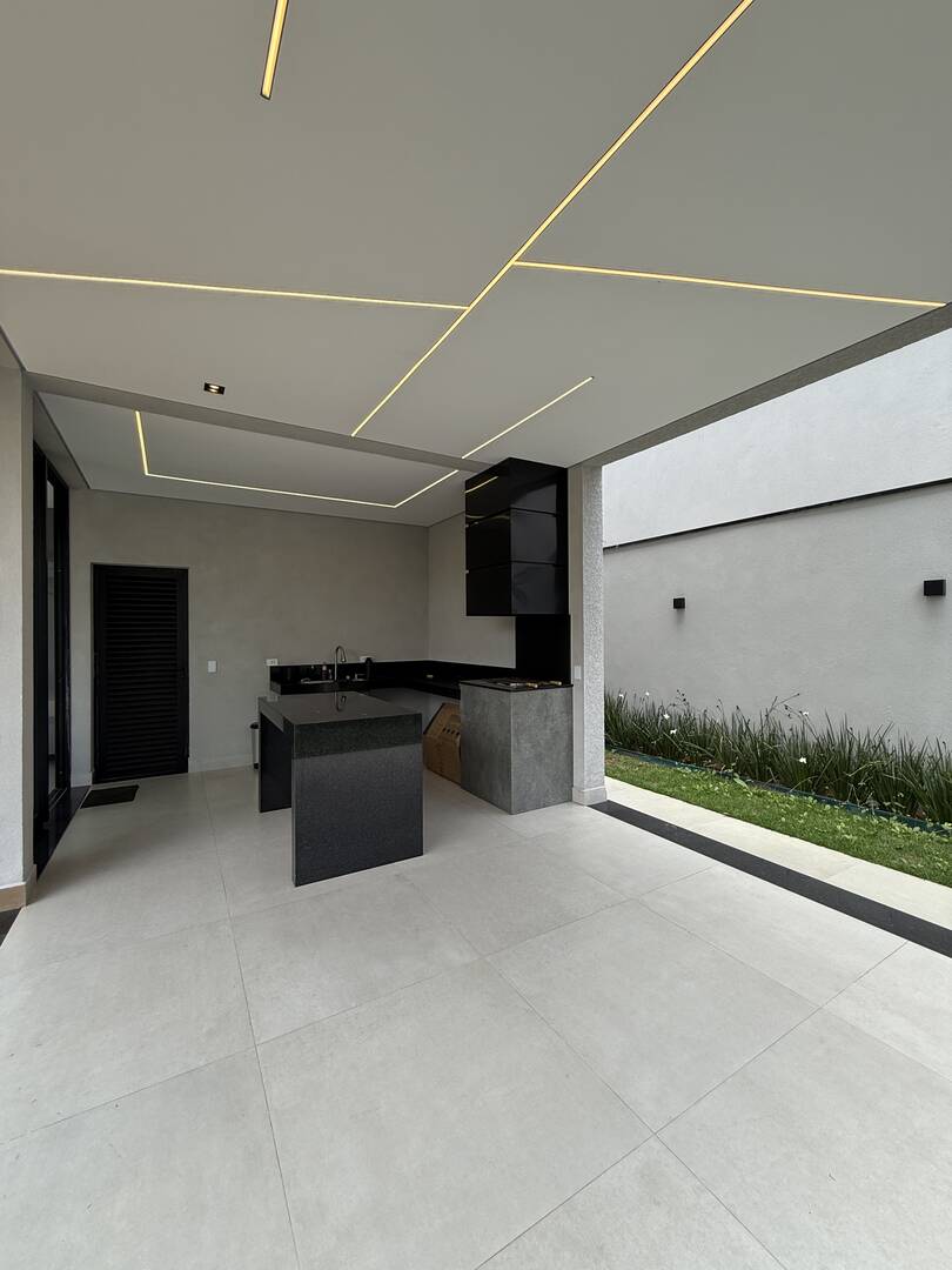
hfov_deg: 85.7
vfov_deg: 102.1
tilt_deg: +0.0
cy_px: 635
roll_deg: -1.1
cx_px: 476
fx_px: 513
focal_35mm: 14
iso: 50
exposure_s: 1/282
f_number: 2.2
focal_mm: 2.22
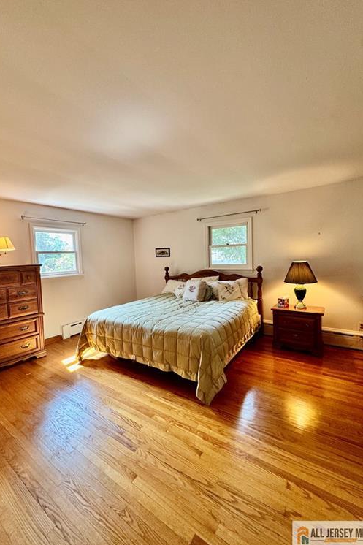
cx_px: 166
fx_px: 227
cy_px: 269
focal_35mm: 15
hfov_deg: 77.1
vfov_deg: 100.4
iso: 160
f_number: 2.2
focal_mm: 2.22
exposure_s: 1/60
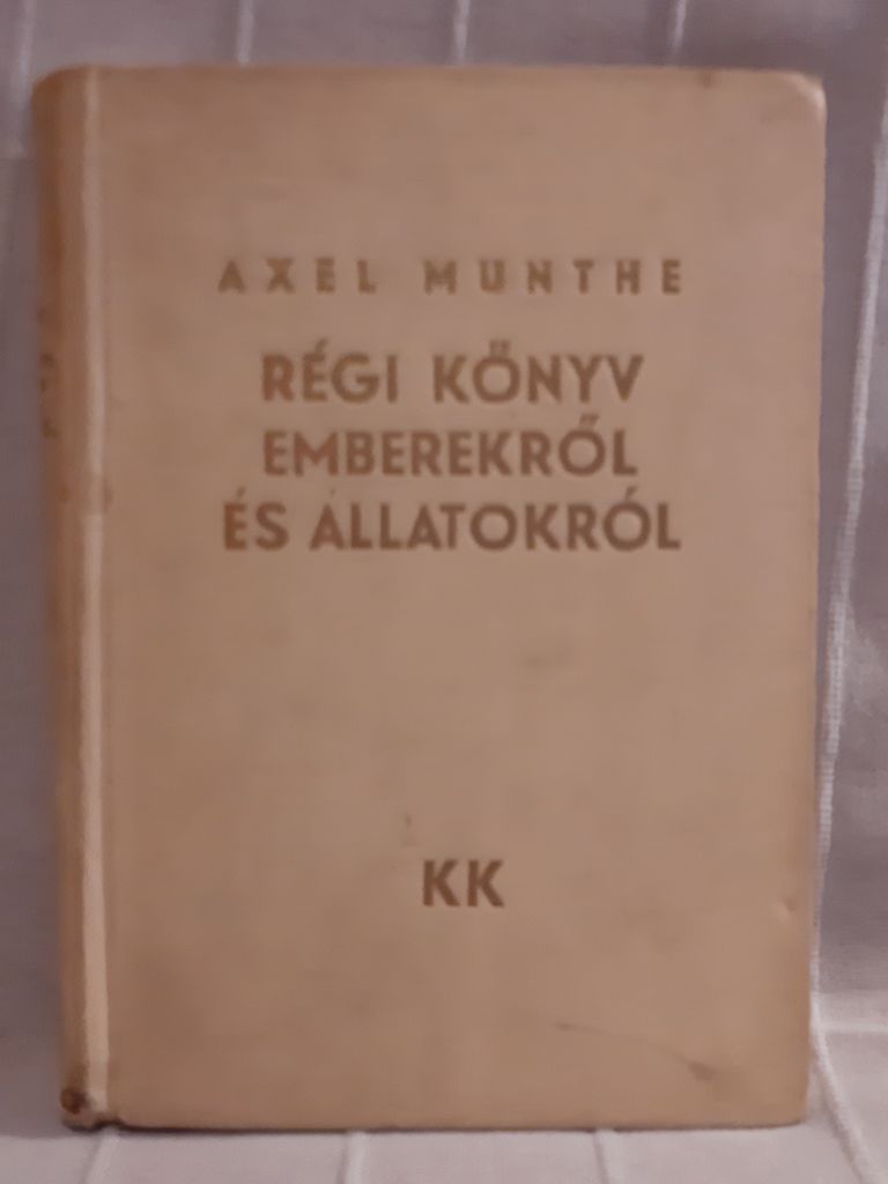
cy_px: 592
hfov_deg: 51.4
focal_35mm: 27
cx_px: 444
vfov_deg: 65.3
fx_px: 924
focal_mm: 3.93
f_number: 1.7
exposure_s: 1/33
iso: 400
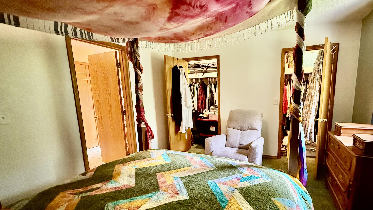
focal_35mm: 18
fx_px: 178
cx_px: 217
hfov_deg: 91.9
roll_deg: +0.6
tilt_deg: -9.1
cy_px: 121
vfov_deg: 60.7
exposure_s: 1/60
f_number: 2.2
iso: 1000
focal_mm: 2.22
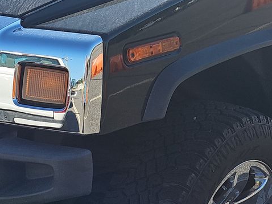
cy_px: 49
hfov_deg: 25.3
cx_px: 109
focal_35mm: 77
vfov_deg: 19.0
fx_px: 605
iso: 50
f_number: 1.7
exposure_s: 1/600
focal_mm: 6.3
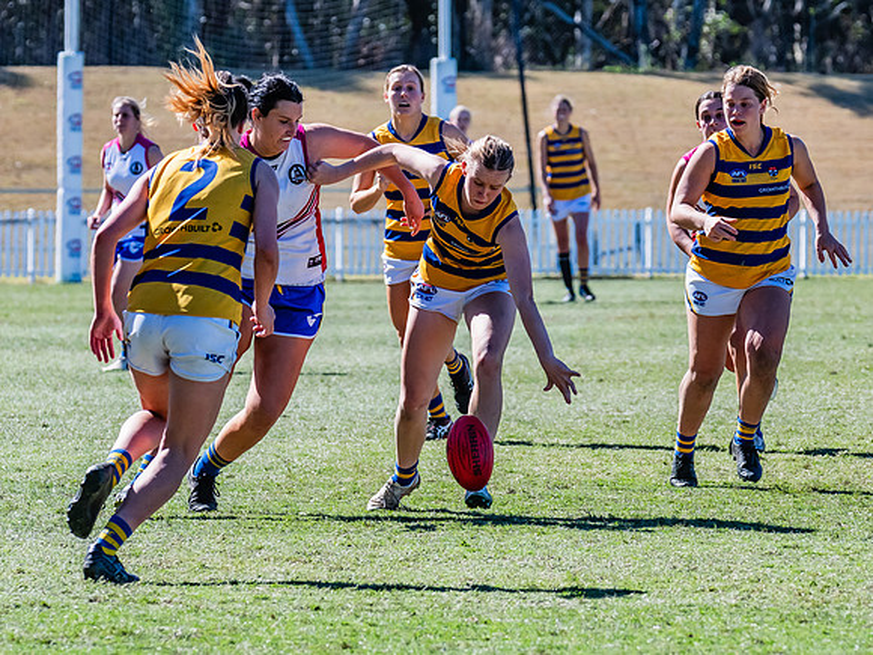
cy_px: 334
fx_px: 8949
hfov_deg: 5.6
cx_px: 458
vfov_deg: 4.2
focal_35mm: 355
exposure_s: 1/1600
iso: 800
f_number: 8
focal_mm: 220
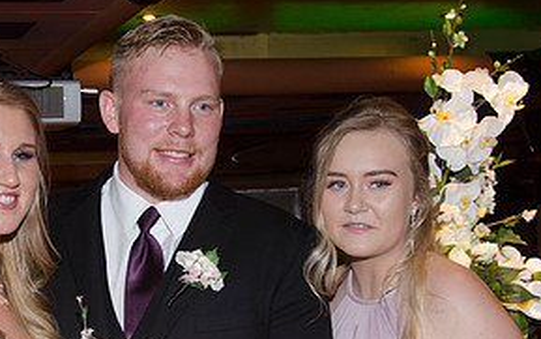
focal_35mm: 98
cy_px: 318
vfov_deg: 13.2
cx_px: 183
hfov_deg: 21.1
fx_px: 1446
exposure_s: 1/60
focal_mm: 32
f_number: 5.6
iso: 400
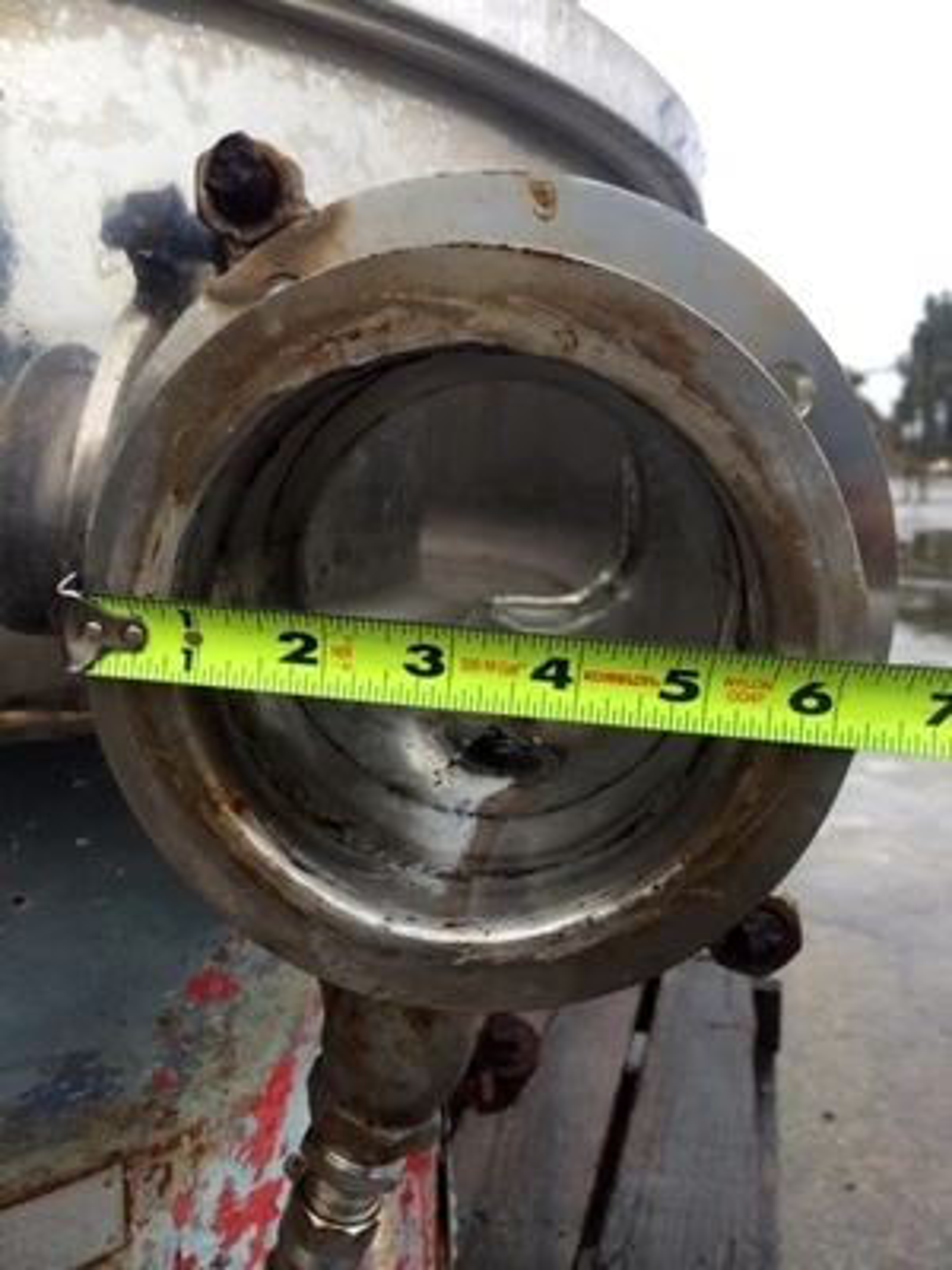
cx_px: 476
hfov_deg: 46.8
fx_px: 1100
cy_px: 635
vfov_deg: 60.0
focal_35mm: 30
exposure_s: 1/120
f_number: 2.2
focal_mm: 4.12
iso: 40
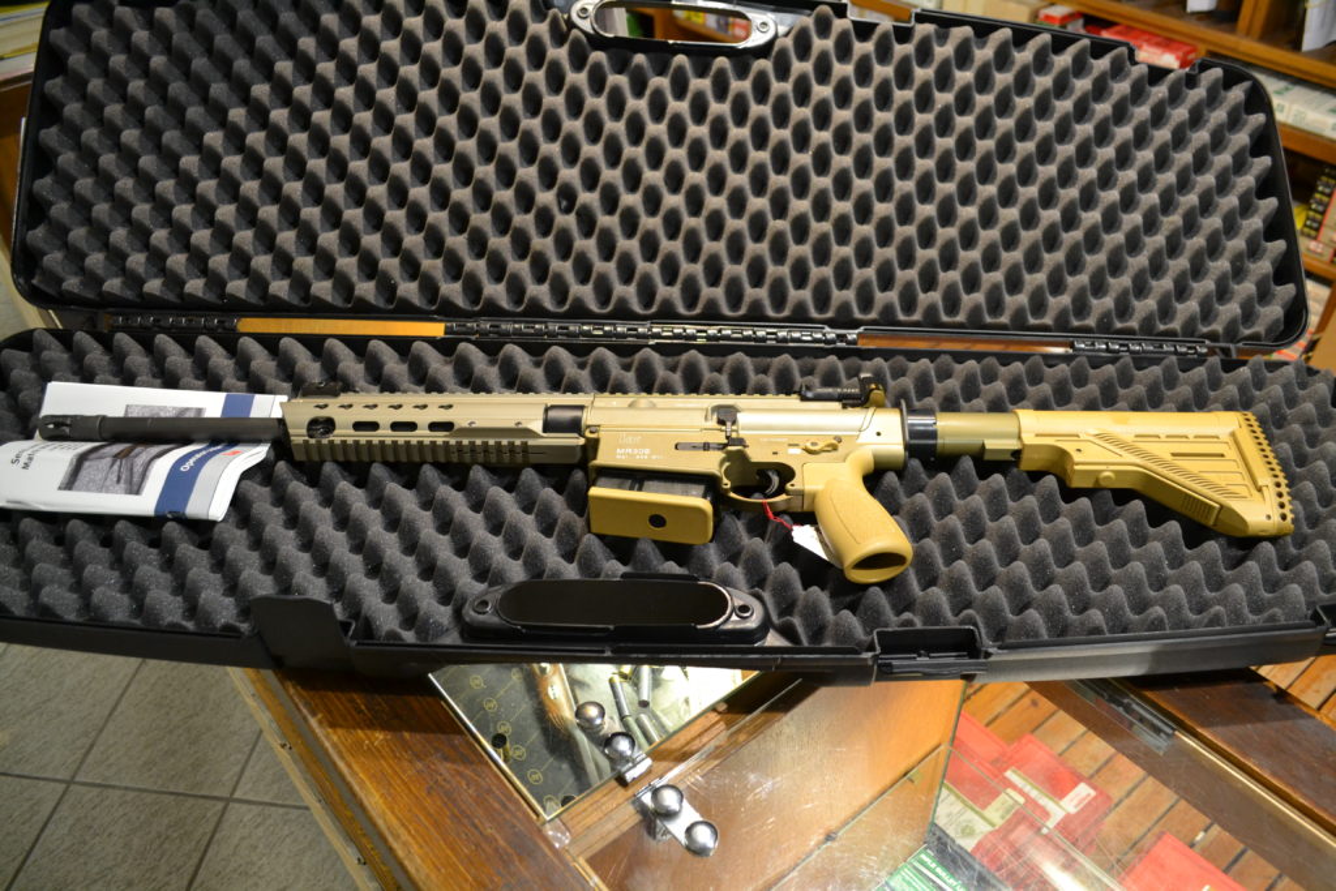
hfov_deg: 67.4
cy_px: 446
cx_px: 668
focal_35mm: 27
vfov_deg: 47.9
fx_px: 1002
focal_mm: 18
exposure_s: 1/30
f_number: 4.5
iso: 1600
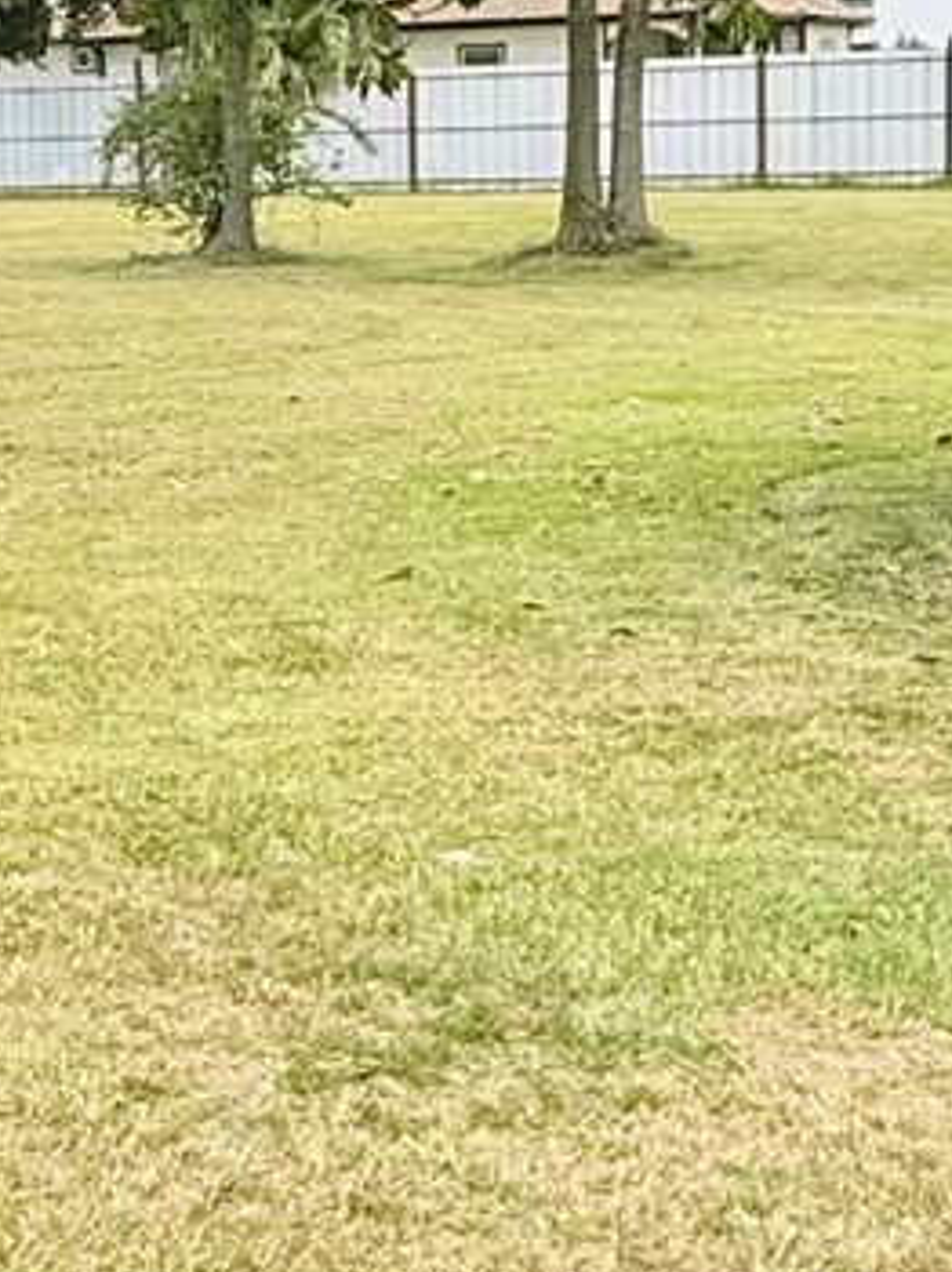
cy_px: 483
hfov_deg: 17.6
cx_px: 58
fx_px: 3011
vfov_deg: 23.8
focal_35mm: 82
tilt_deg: -5.7
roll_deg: +0.5
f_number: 2.2
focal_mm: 2.22
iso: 64
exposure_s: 1/1431
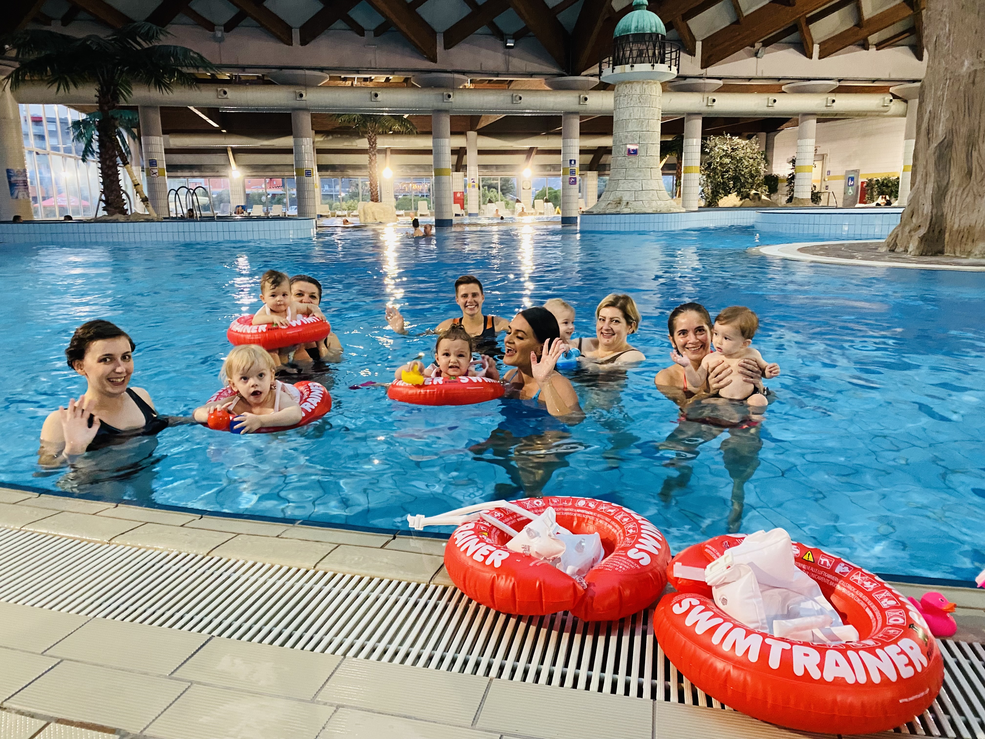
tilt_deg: -11.2
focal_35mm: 26
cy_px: 370
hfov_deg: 67.3
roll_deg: +1.0
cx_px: 492
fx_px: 740
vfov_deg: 53.1
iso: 400
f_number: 1.8
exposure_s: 1/50
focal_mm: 4.25
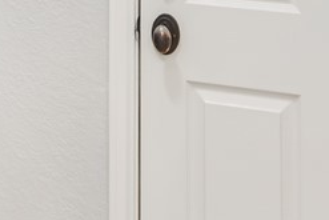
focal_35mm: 79
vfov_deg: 15.1
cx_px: -41
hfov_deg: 23.9
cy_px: -168
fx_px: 722
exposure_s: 1/1.67
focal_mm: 12
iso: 100
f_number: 8
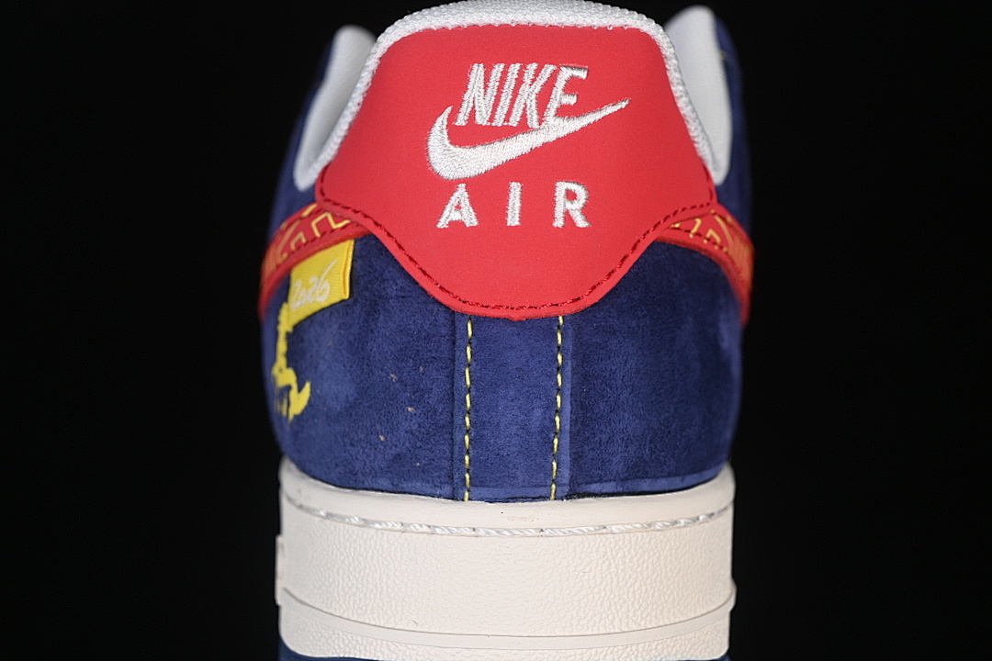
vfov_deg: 18.2
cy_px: 330
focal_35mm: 75
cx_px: 496
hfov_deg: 27.0
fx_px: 2067
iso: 160
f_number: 7.1
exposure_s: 1/60
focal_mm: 50
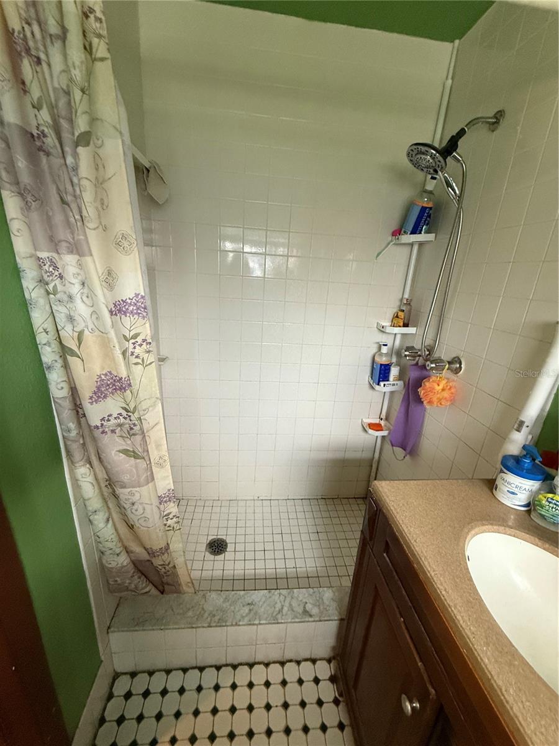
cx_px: 280
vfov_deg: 102.1
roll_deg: -3.9
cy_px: 373
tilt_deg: -18.8
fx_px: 301
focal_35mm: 14
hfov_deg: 85.7
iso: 400
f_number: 2.2
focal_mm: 2.22
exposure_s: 1/60
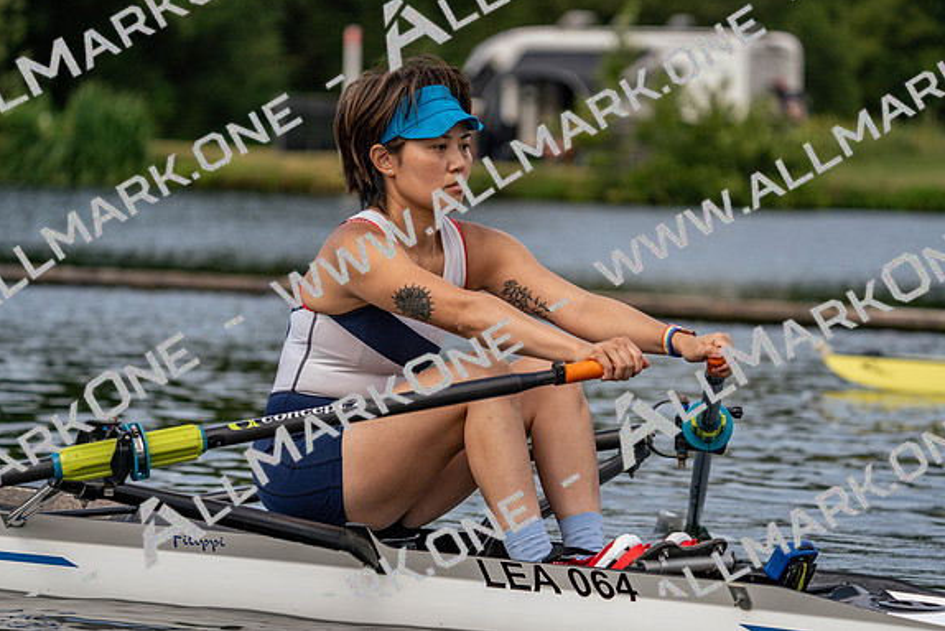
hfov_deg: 10.2
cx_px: 474
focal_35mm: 202
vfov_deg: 6.8
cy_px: 314
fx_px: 5304
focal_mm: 200
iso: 320
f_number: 5.6
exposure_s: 1/1600
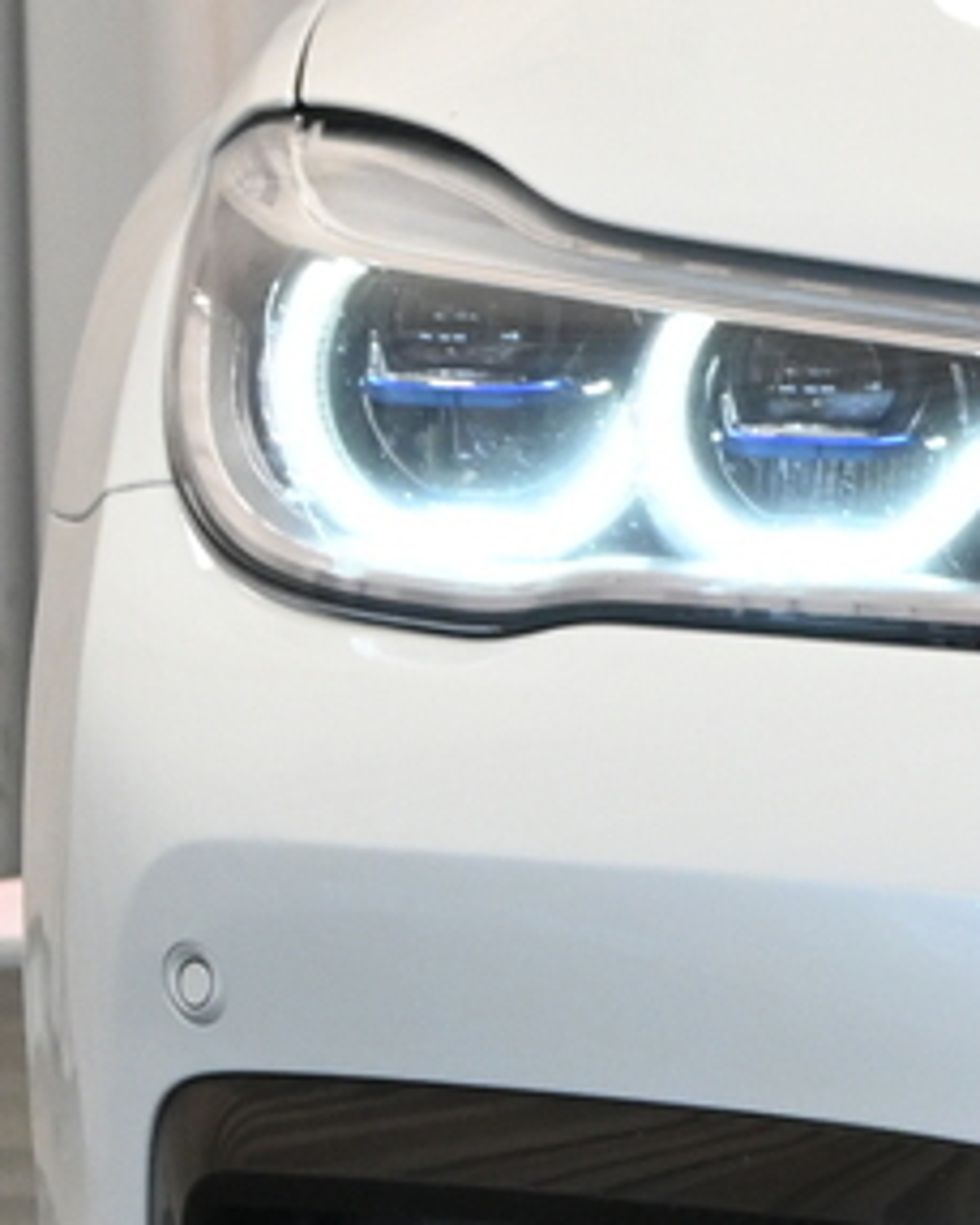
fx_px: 11257
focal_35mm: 311
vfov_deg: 6.2
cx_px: 2568
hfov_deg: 4.8
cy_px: 544
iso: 900
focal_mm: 39
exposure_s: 1/60
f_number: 6.3
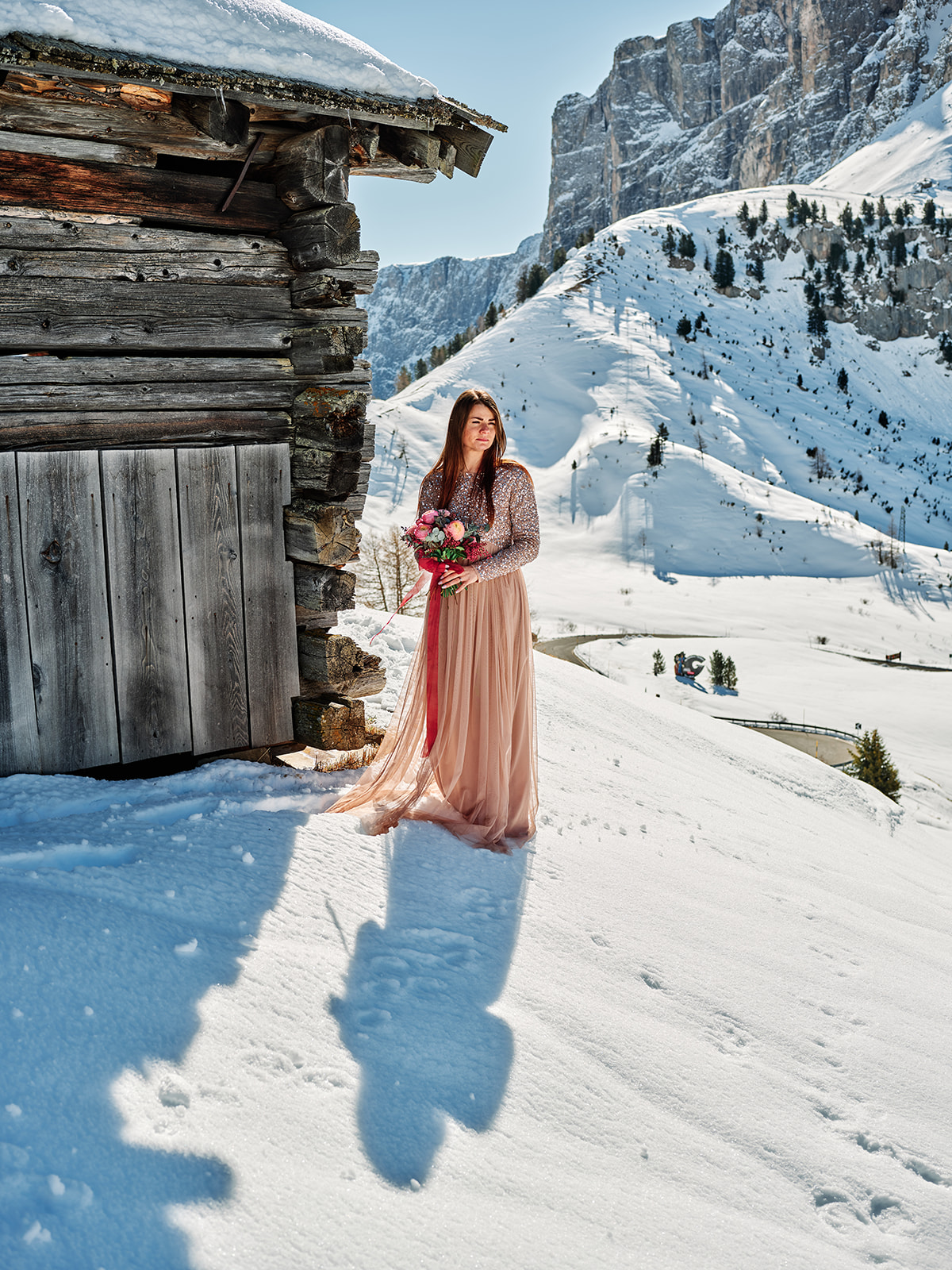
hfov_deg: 36.0
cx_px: 476
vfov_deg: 46.8
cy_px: 635
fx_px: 1467
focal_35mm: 40
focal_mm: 50
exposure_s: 1/640
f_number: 5.6
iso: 125
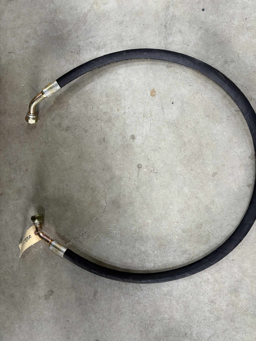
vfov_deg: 67.3
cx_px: 128
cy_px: 170
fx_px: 256
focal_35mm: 26
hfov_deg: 53.1
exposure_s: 1/50
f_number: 1.6
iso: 250
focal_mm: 5.96
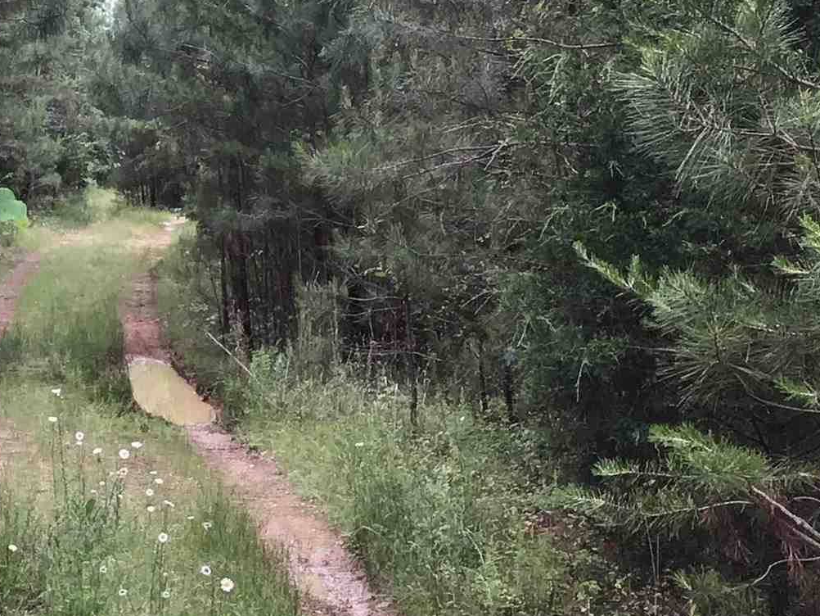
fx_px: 2251
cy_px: 286
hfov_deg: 20.1
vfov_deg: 15.6
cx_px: 40
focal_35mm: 95
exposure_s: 1/120
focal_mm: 3.3
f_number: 2.4
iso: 40
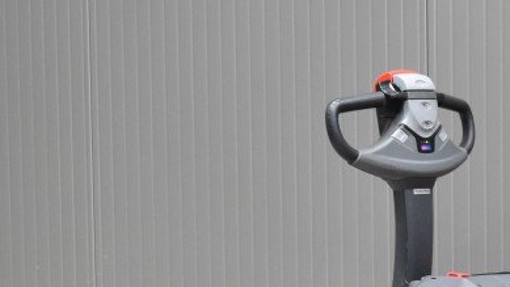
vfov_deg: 7.3
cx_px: 653
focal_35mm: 165
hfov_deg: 12.6
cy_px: 383
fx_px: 2232
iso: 1250
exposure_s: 1/20
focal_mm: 34
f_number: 5.6
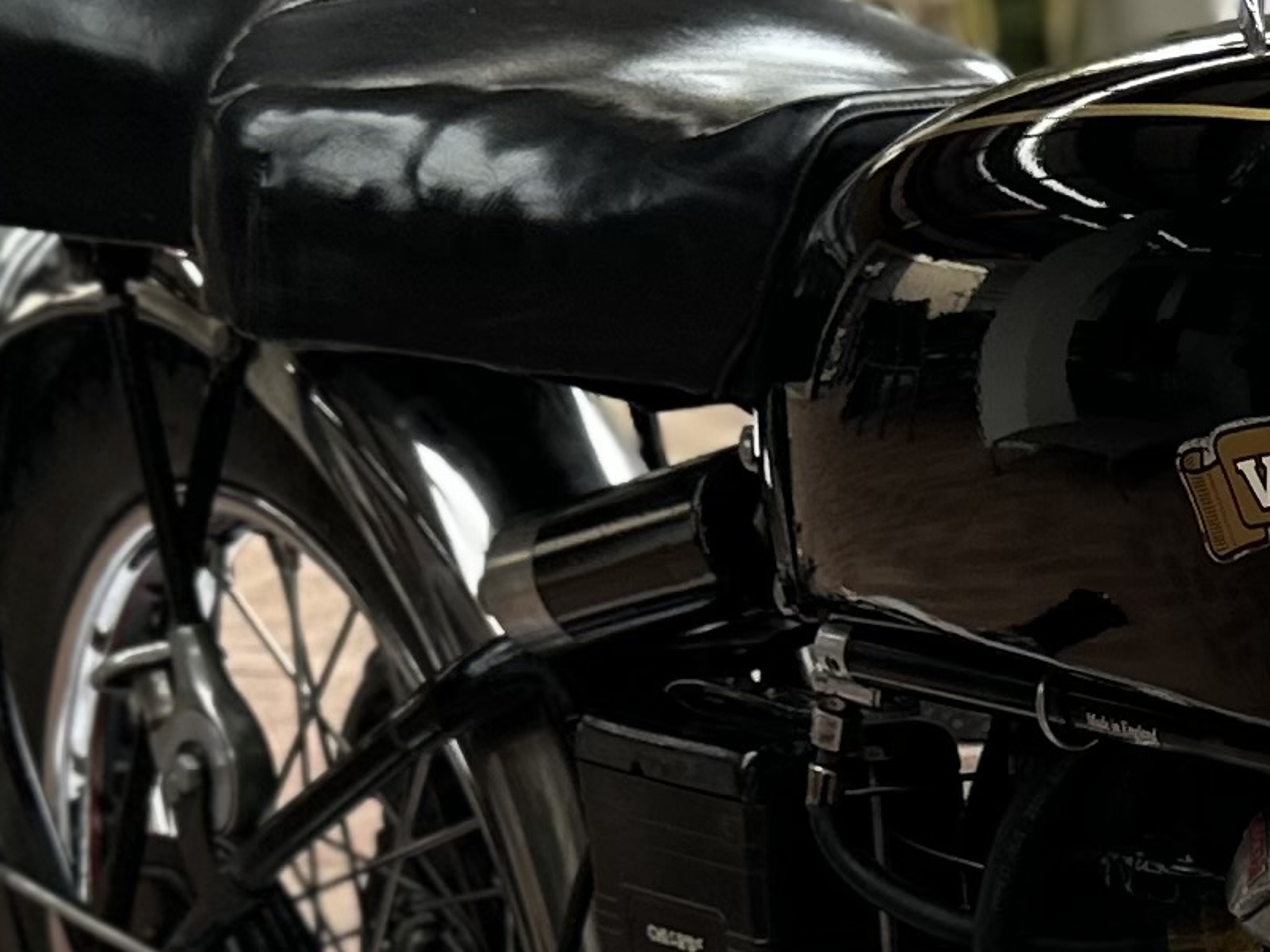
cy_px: 1341
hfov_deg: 15.2
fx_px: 4439
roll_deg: -0.1
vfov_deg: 11.8
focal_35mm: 121
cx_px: 1834
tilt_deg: -20.6
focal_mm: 6.86
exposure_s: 1/121
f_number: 1.78
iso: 100
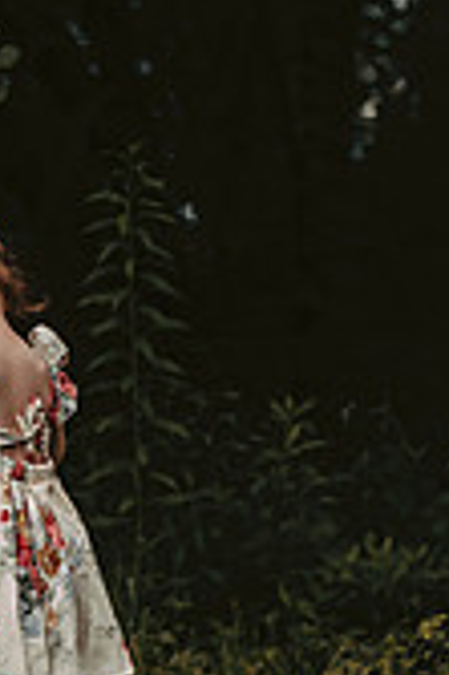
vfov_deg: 8.1
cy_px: 380
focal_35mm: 256
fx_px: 4799
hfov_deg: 5.3
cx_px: -28
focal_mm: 95
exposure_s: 1/4000
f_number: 2.8
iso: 640
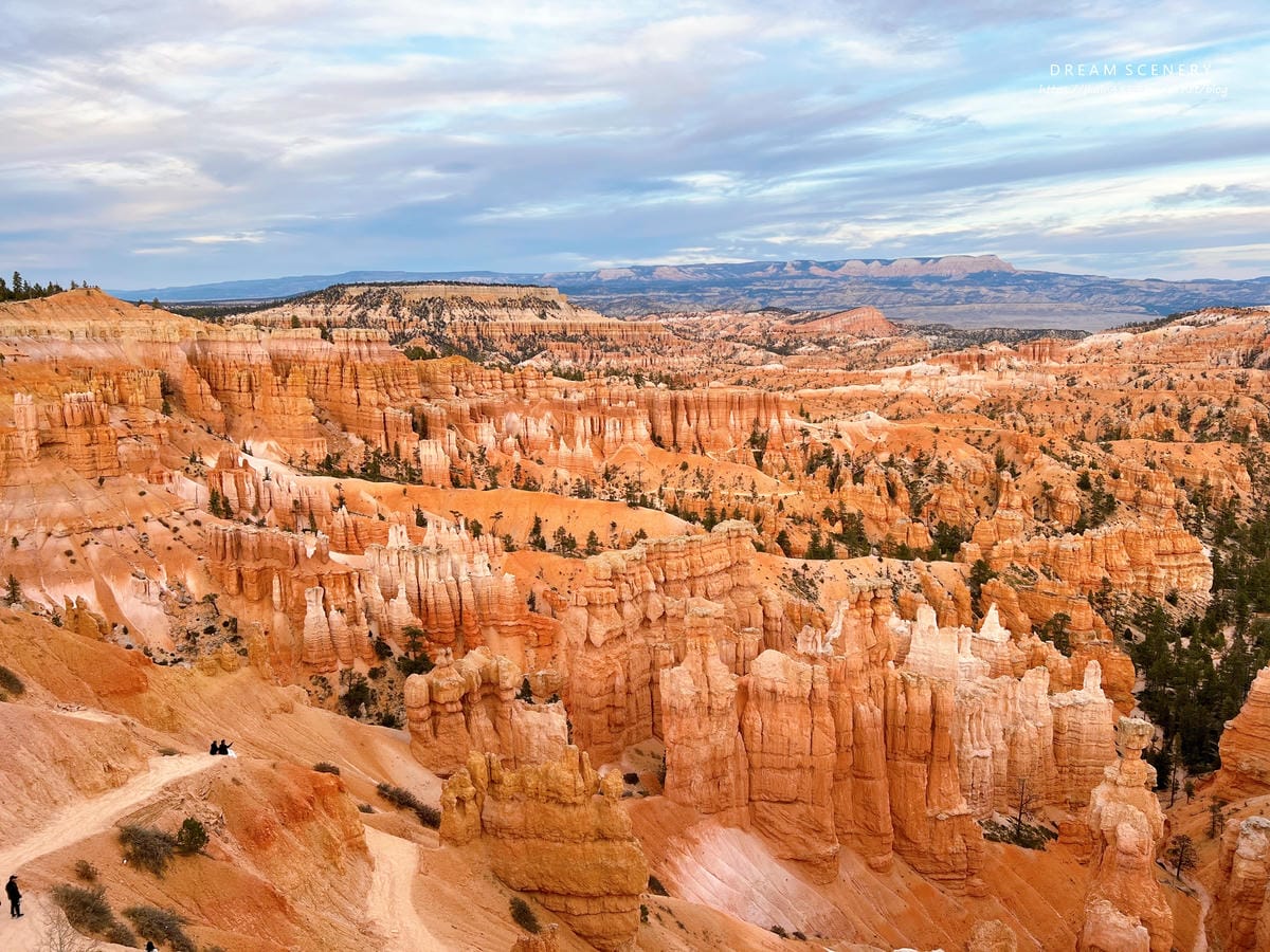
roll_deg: +0.7
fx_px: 954
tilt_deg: -11.3
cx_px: 635
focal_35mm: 26
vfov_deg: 53.1
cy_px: 476
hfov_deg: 67.3
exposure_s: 1/239
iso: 40
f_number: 1.5
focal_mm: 5.7
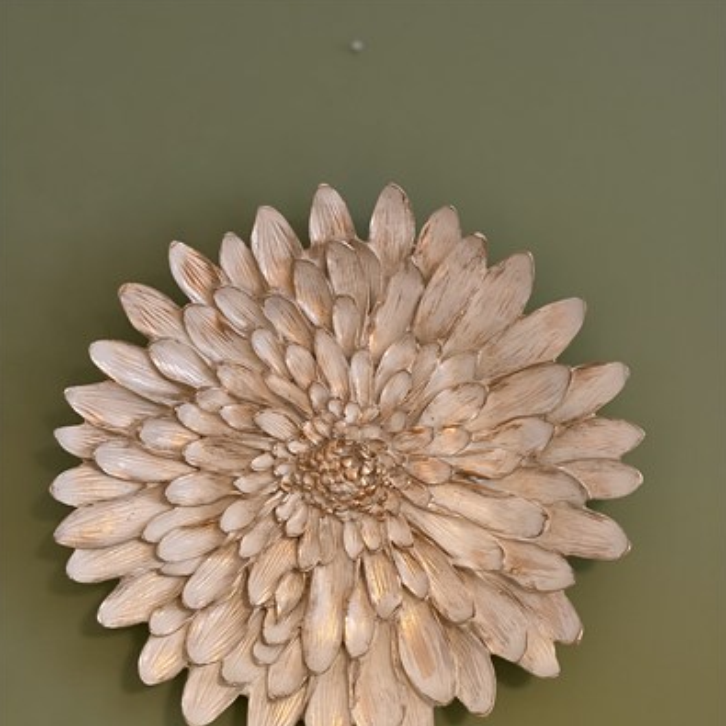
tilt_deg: +4.8
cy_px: 482
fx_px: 1471
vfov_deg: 27.6
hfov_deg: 27.7
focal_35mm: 62
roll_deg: +0.5
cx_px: 362
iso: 400
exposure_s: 1/25
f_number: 1.6
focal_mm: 5.96
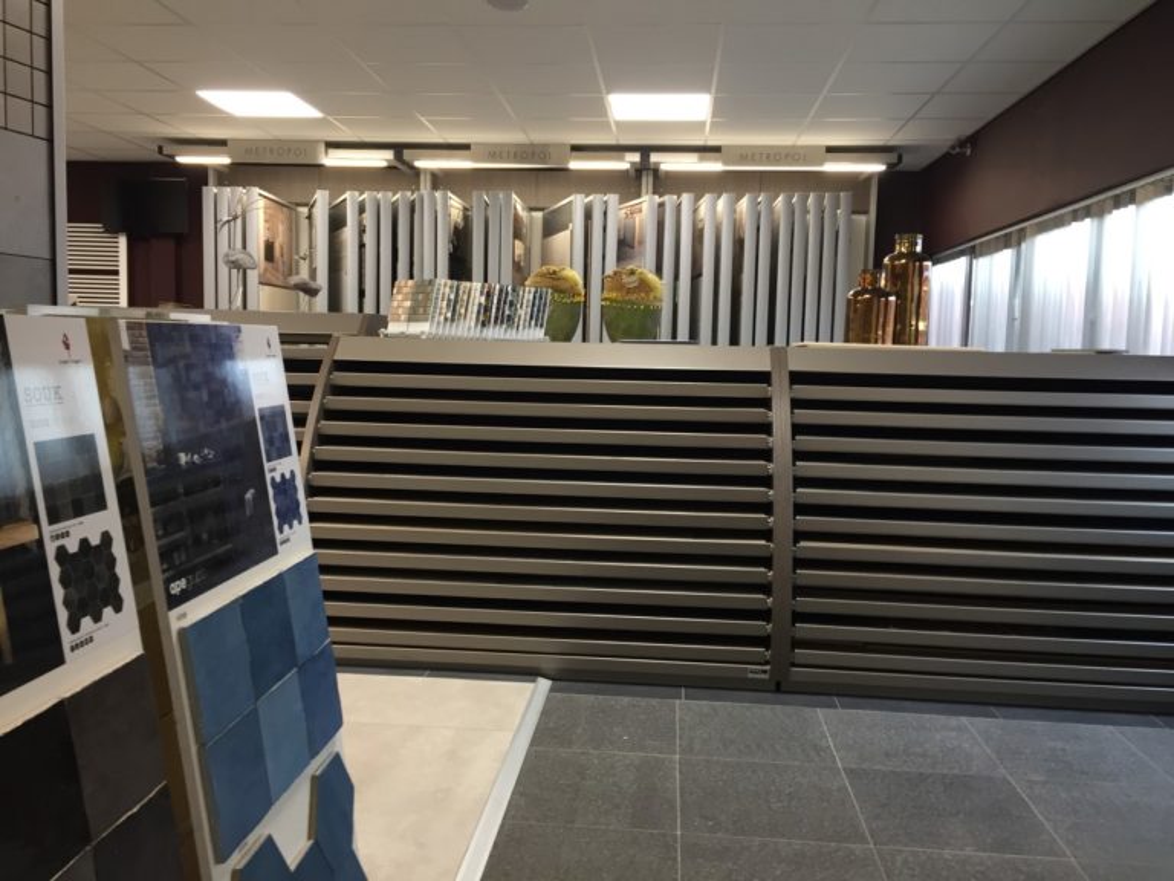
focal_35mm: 29
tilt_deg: -4.2
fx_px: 984
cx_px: 587
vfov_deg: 48.2
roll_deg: -3.0
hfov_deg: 61.7
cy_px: 440
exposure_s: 1/33
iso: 100
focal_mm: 4.15
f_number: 2.2
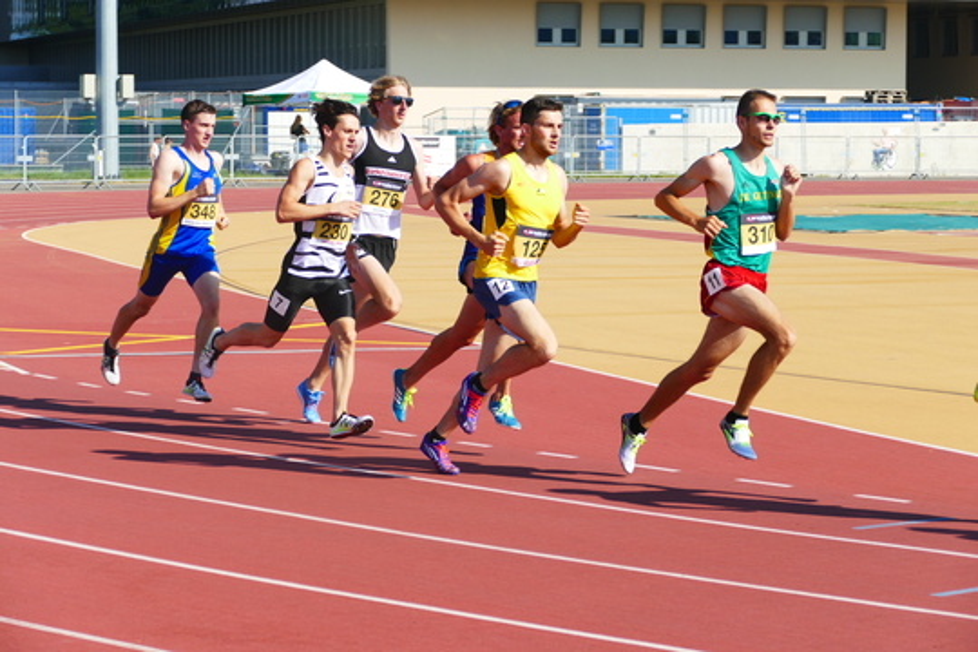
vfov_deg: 11.2
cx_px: 489
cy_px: 326
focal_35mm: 122
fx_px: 3314
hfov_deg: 16.8
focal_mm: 44.41
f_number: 3.9
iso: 125
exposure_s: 1/1000
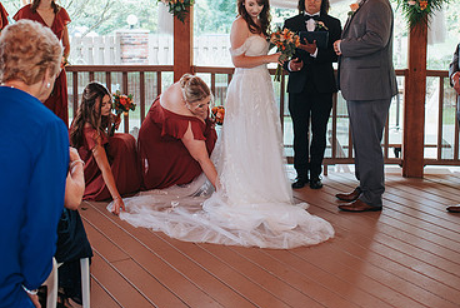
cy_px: 74
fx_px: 716
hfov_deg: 35.5
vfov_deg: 24.0
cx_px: 282
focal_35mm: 56
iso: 220
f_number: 3.2
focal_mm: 35
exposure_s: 1/125
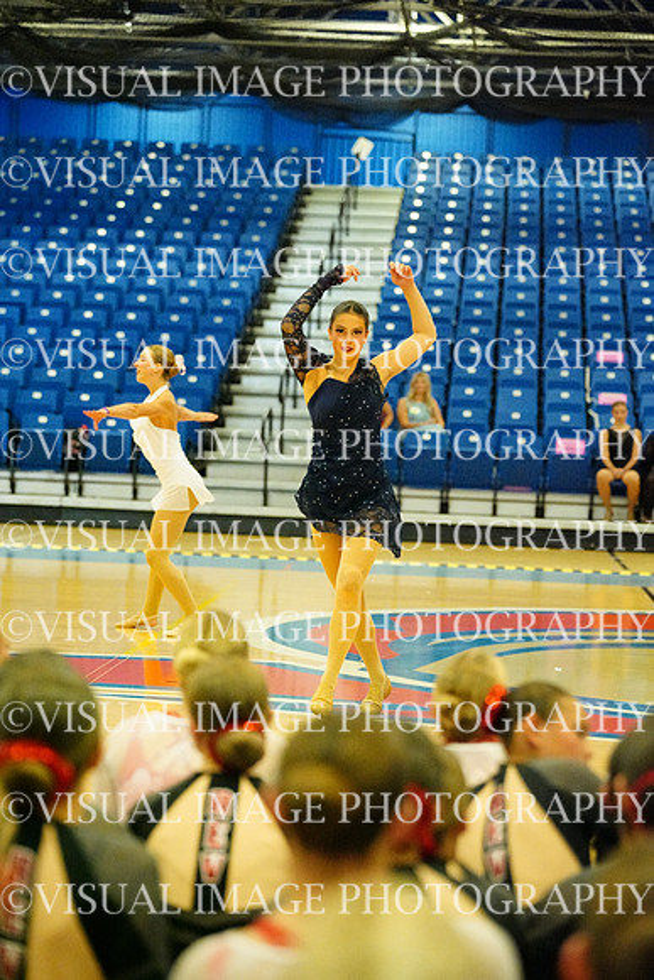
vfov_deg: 21.2
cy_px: 490
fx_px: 2614
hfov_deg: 14.3
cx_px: 327
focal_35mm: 96
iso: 25600
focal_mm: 96
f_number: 2.8
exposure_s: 1/1600
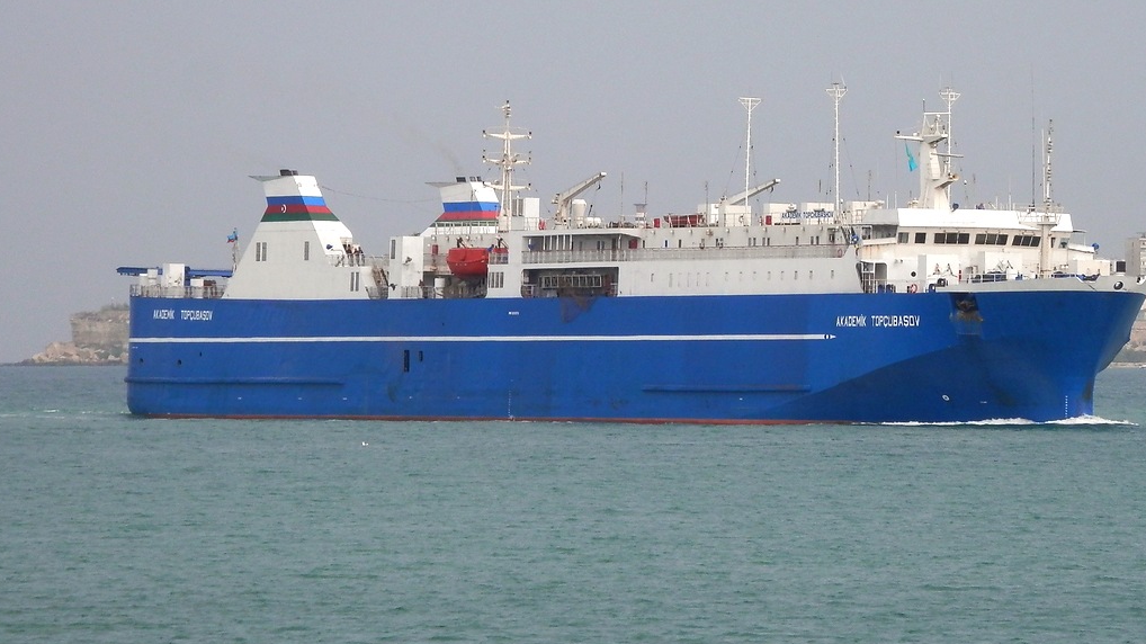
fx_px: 10694
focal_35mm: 352
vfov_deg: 3.4
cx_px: 632
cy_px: 235
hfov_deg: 6.1
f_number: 6.4
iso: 125
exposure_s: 1/200
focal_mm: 48.9
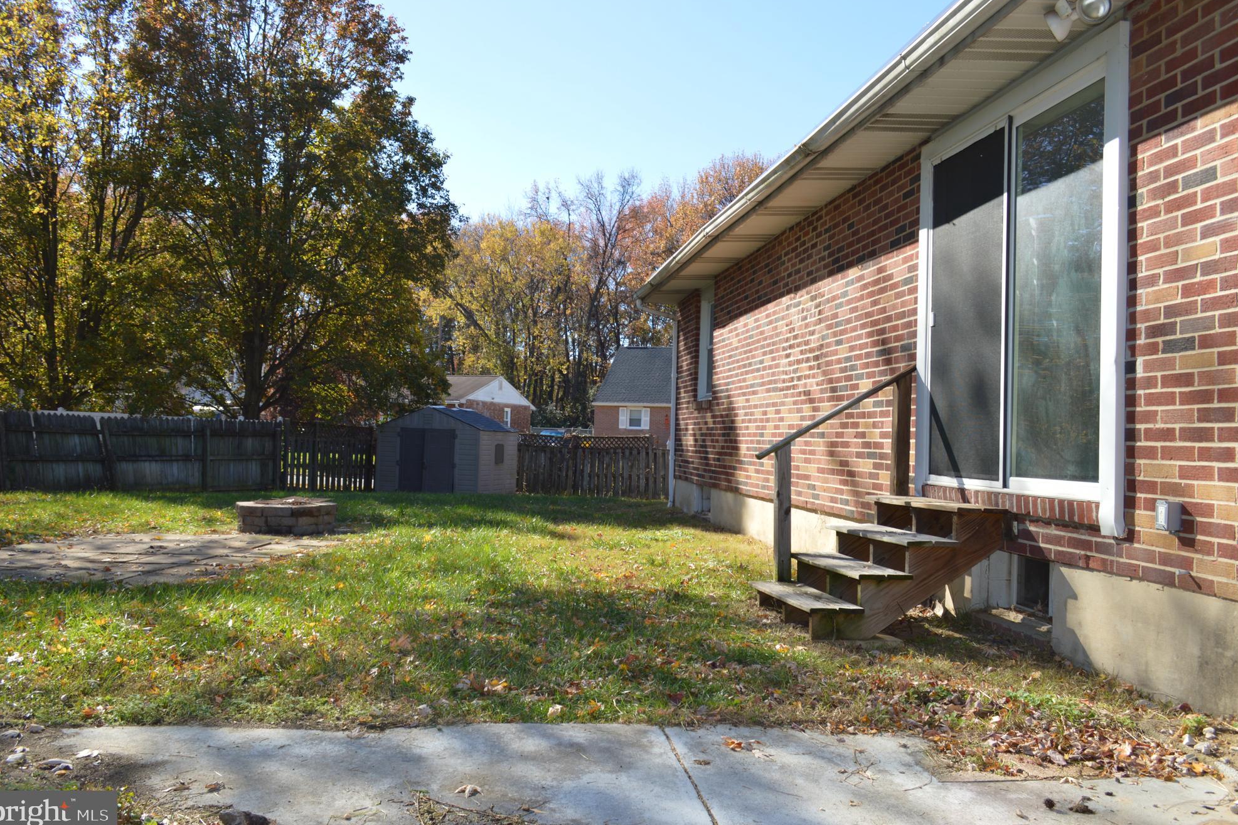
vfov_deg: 46.4
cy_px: 409
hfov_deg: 65.5
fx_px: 963
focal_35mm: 28
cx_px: 621
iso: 100
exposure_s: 1/200
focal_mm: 18
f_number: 5.6
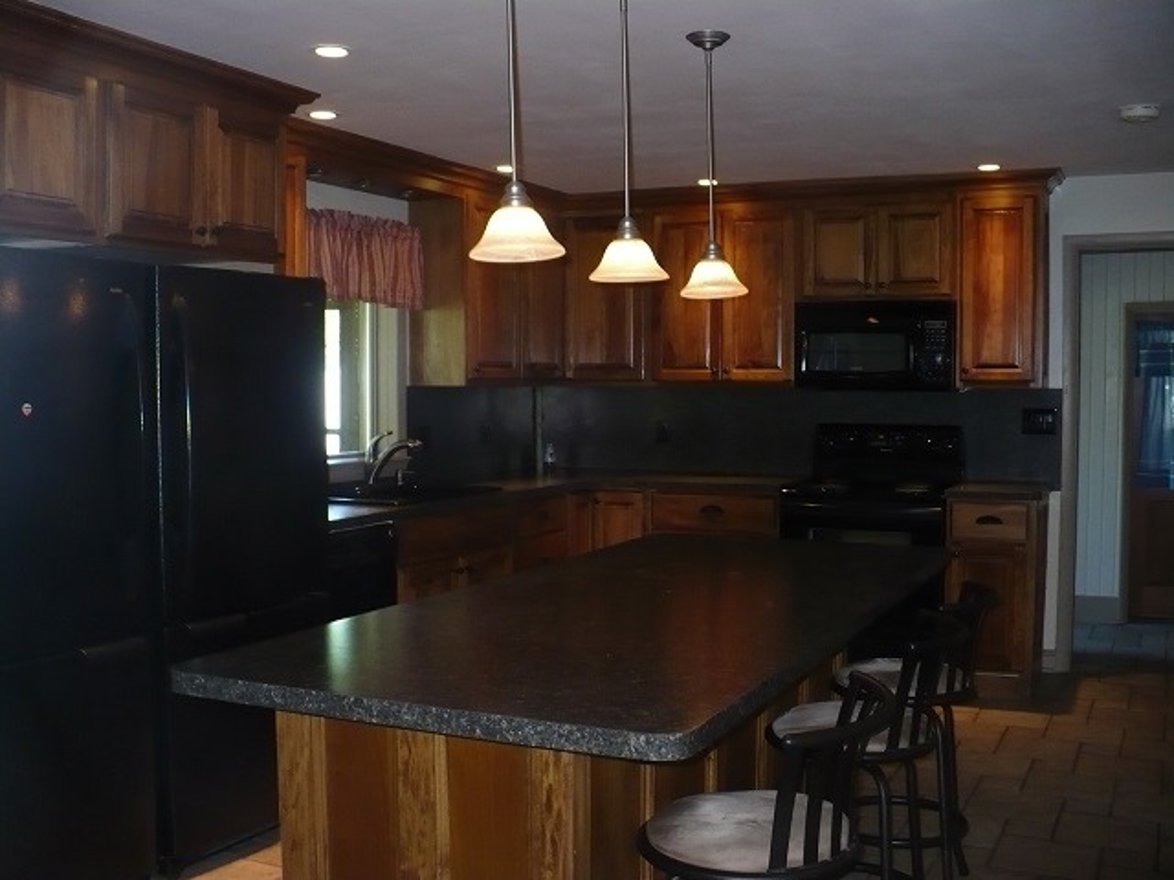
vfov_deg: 38.7
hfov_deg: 50.1
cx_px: 587
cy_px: 440
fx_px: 1255
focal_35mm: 37
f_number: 2.8
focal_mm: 6.1
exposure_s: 1/30
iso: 200
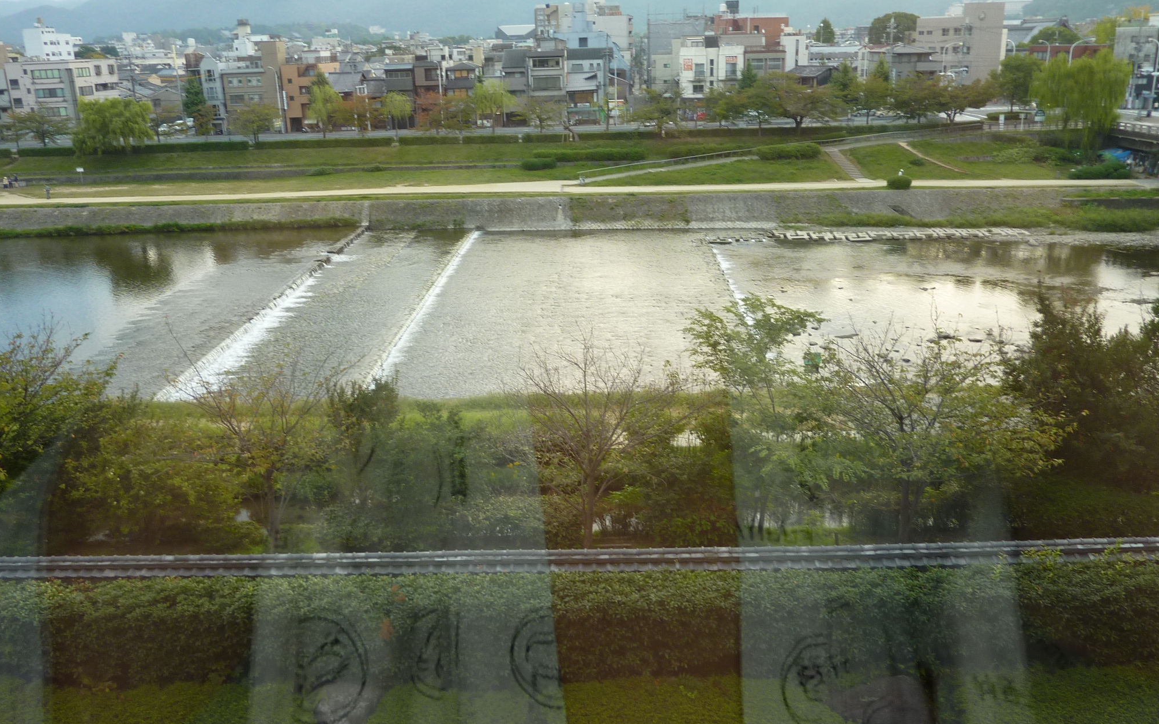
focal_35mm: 27
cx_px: 569
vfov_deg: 45.9
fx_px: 853
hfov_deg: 68.4
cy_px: 314
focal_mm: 4.1
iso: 80
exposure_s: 1/80
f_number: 3.3
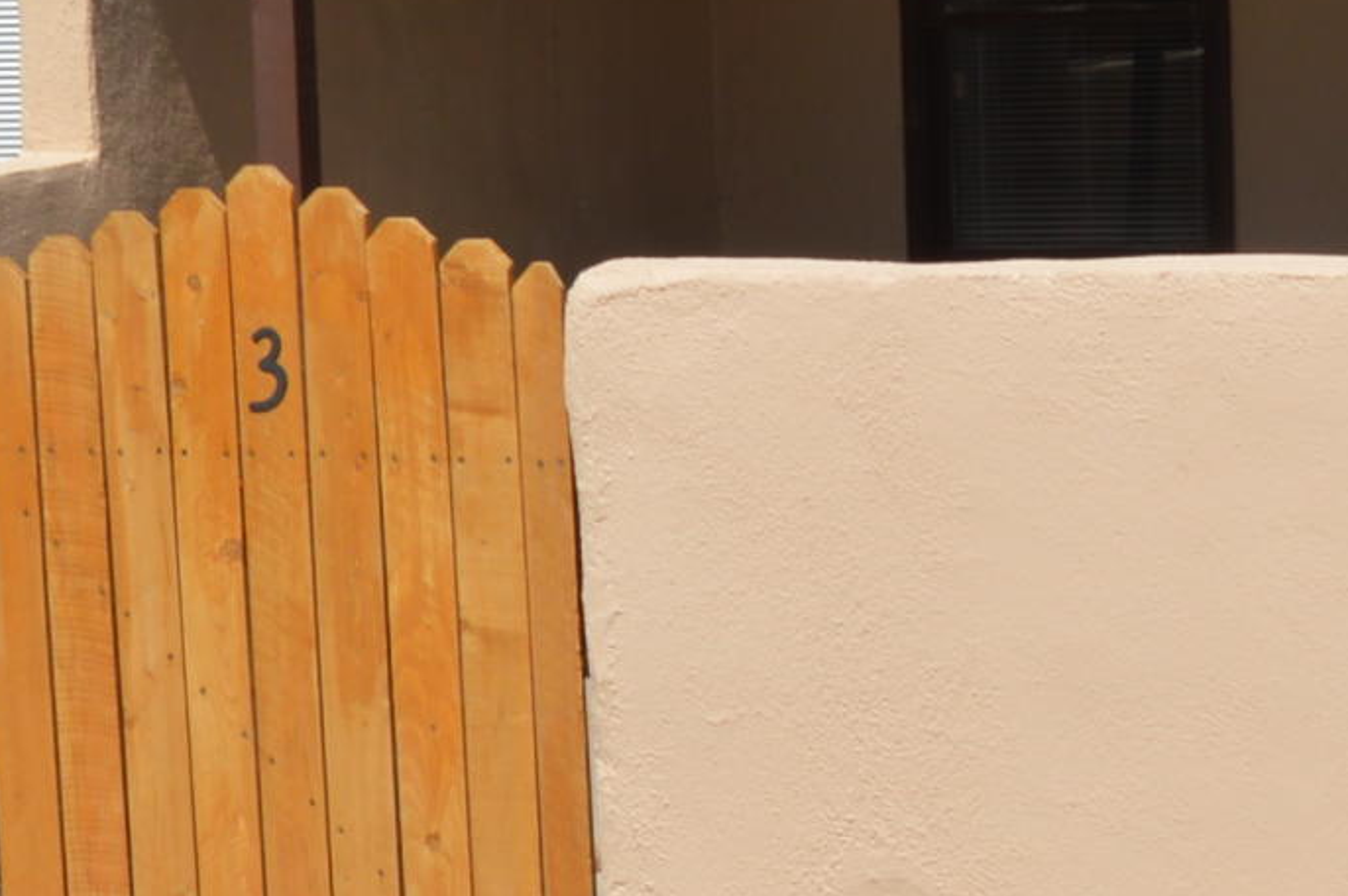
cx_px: 1354
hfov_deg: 18.9
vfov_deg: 13.0
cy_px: 234
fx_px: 3928
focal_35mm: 105
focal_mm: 16
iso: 100
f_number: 11
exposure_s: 1/200
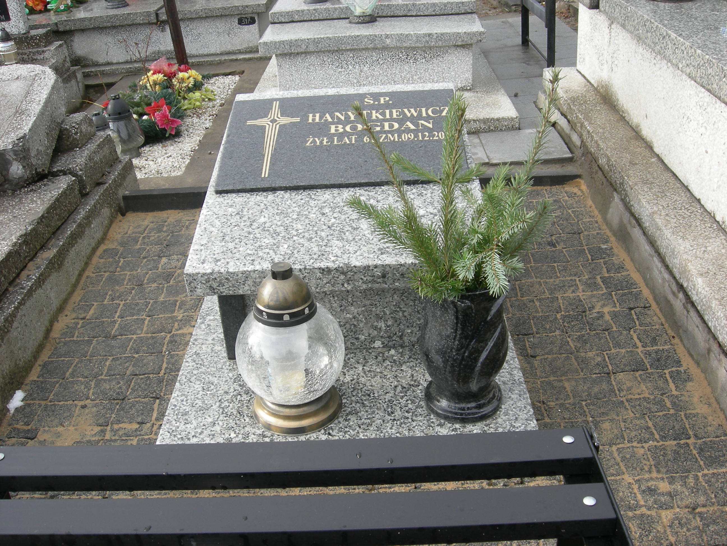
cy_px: 273
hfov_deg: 51.4
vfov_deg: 39.7
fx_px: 756
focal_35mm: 36
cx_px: 364
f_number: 4.8
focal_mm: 7.5
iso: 64
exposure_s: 1/107
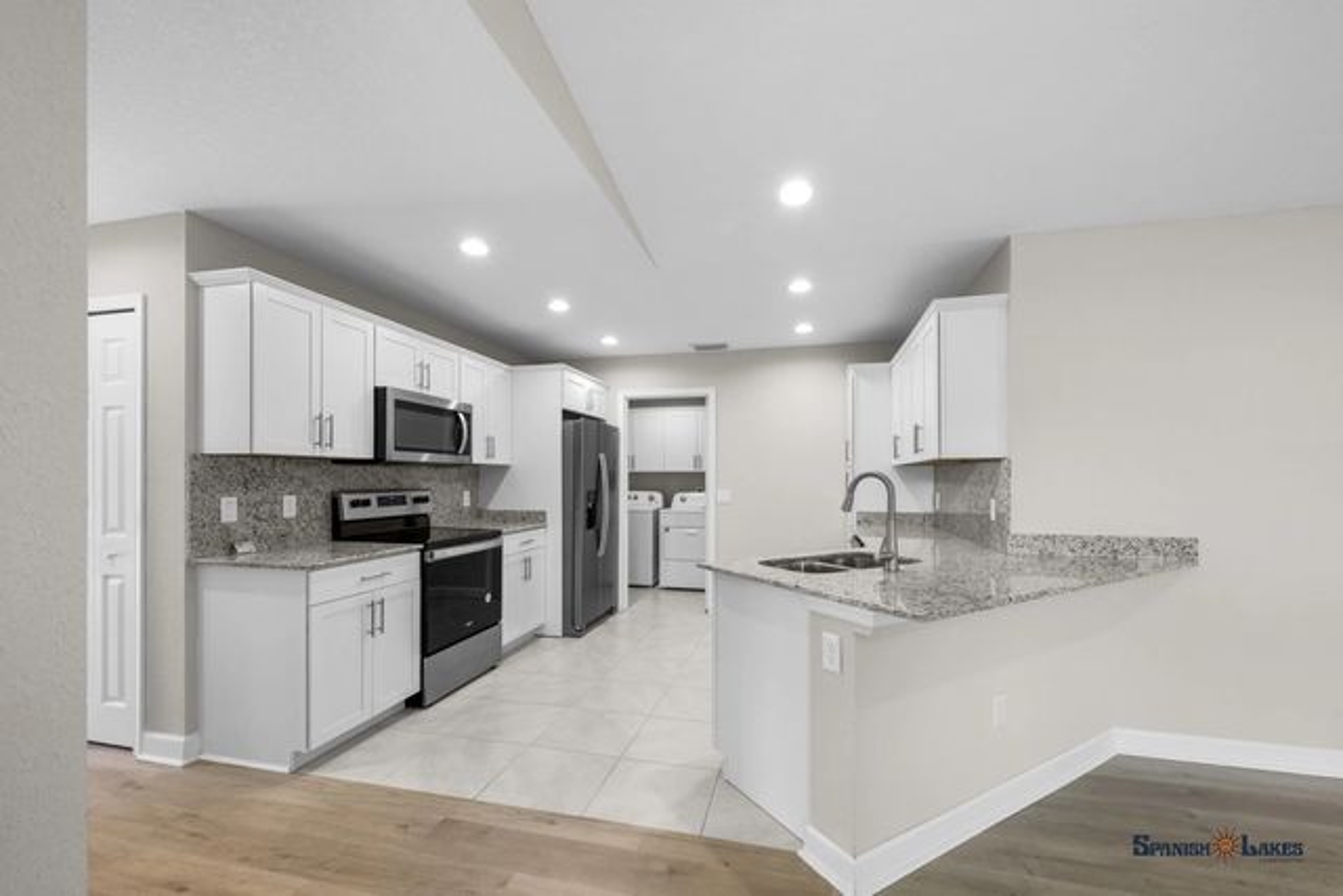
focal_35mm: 14
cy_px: 448
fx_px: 522
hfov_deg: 104.2
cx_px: 672
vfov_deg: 81.2
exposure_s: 1/10
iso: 500
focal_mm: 14
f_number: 9.5
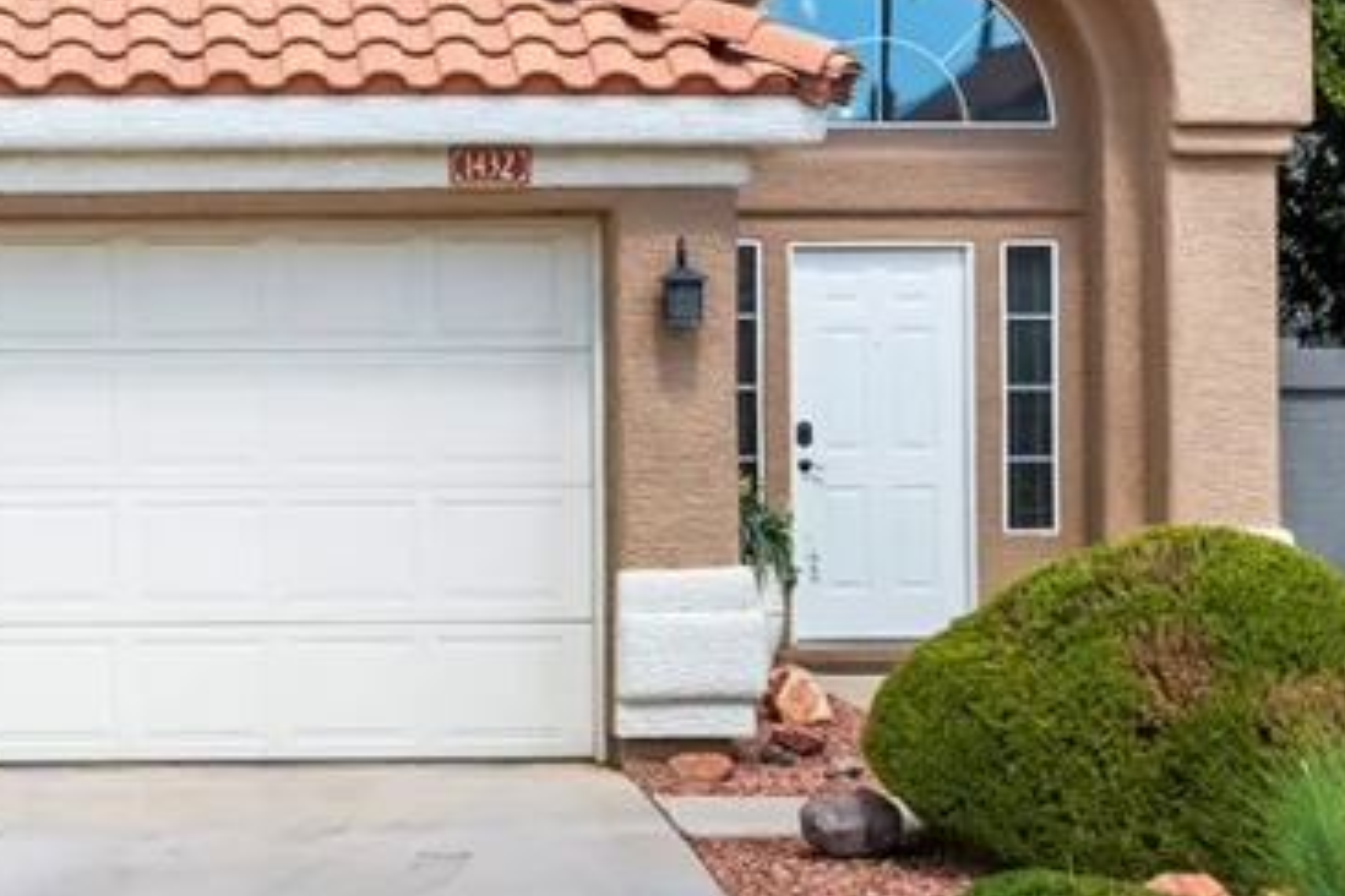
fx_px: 4072
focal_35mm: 109
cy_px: 274
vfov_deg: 12.5
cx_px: 151
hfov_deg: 18.5
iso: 400
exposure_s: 1/200
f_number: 7.1
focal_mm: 26
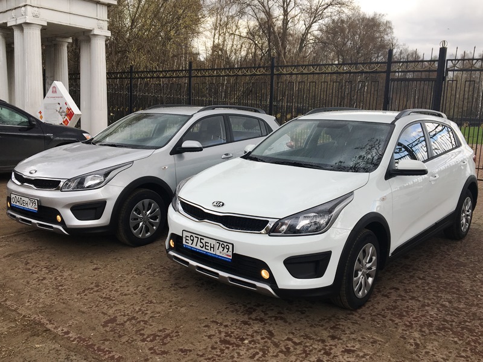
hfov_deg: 61.7
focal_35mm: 29
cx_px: 242
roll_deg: -2.4
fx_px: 405
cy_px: 181
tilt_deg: -8.6
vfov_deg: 48.2
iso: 25
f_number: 2.2
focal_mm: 4.15
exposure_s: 1/359
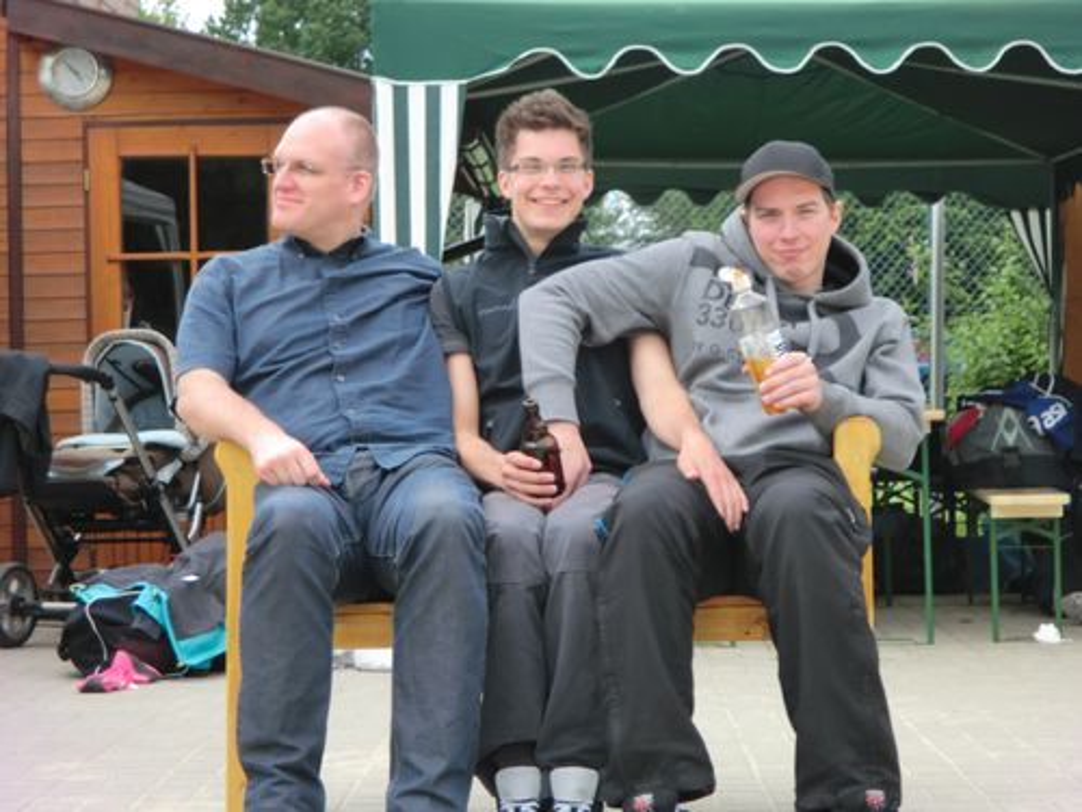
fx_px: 2844
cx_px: 541
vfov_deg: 16.2
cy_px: 406
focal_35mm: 91
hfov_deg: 21.5
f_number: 5.4
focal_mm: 16.5
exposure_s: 1/100
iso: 50
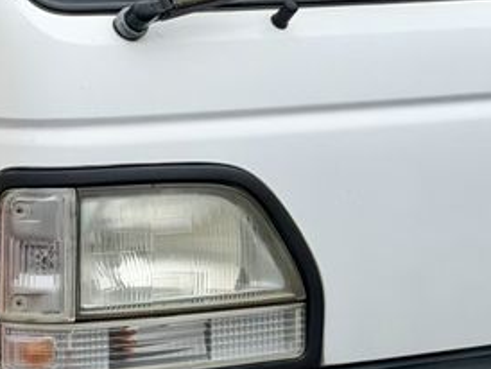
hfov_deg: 8.7
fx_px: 3180
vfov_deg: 6.6
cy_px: 247
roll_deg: +0.8
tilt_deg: -7.6
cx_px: -81
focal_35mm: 224
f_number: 1.78
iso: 64
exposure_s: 1/1000
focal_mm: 6.76
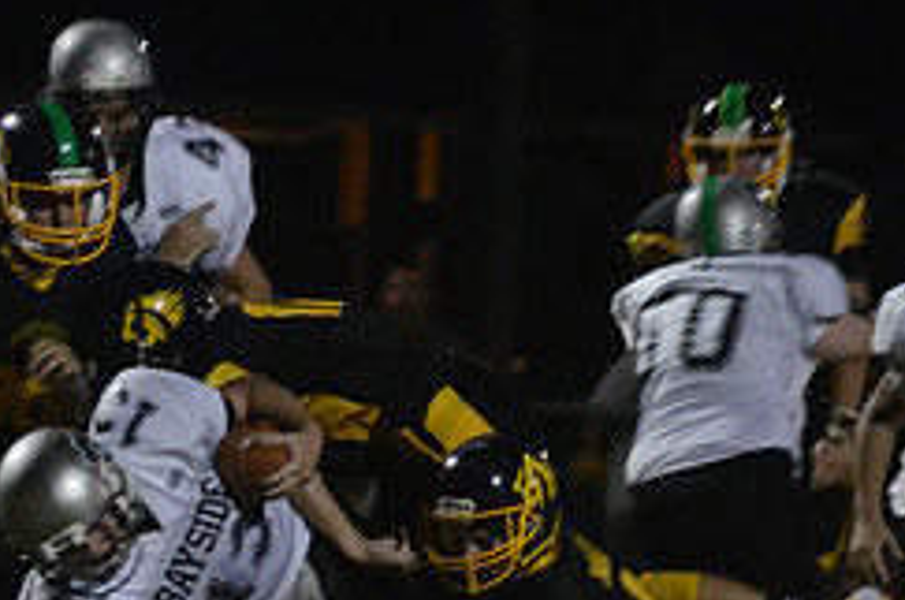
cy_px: 581
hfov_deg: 2.9
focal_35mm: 717
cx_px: -71
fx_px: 17989
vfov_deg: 1.9
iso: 3200
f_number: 5.6
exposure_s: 1/160
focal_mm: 200
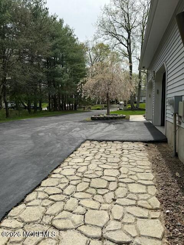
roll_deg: +1.4
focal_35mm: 24
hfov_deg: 56.8
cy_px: 122
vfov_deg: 71.6
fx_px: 170
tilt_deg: -4.7
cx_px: 92
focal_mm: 6.76
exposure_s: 1/5319
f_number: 1.78
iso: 100
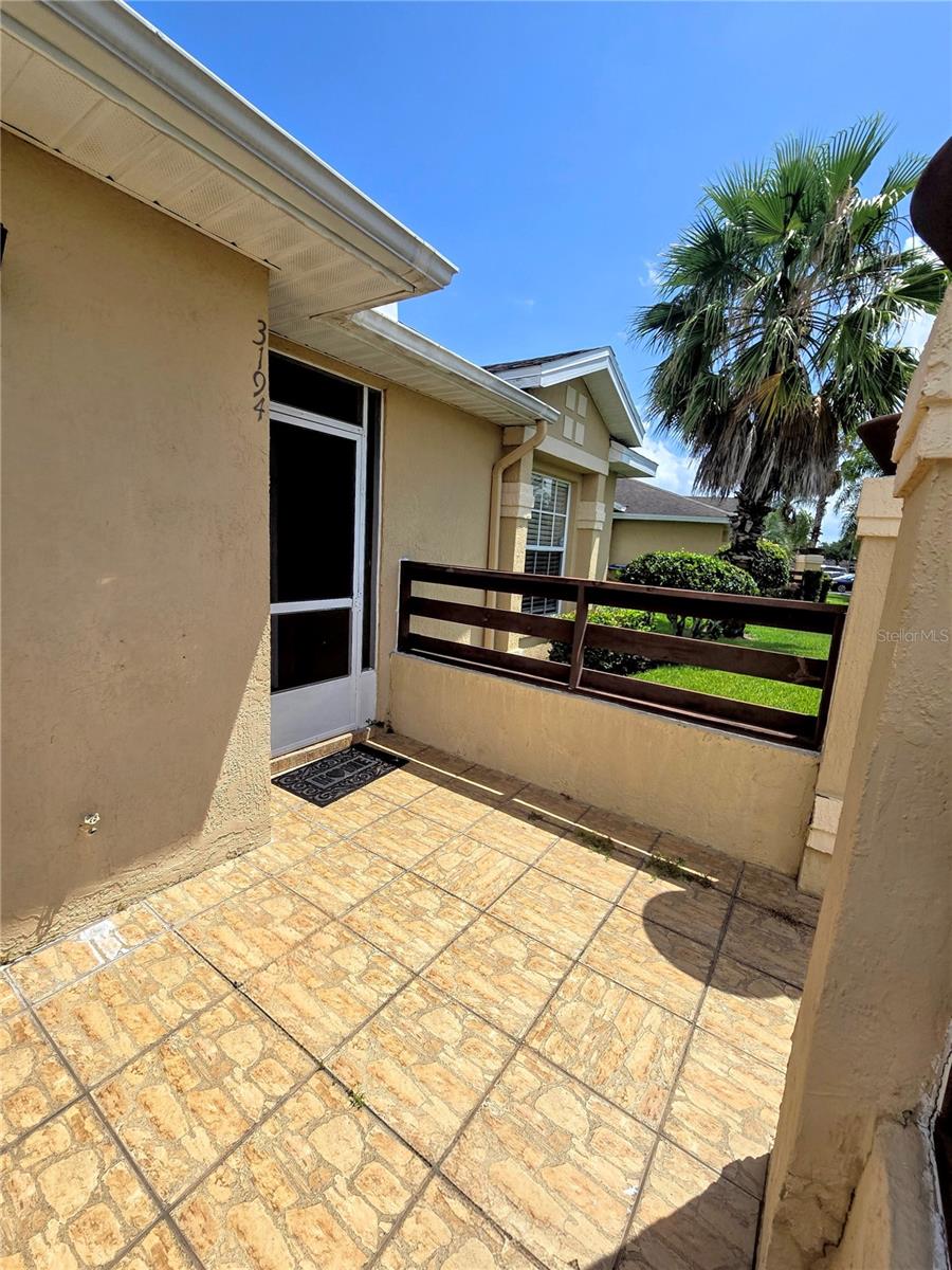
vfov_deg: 106.2
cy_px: 635
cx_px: 476
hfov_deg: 89.9
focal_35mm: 13
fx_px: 477
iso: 50
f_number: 2.2
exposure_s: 1/2565
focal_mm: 2.2
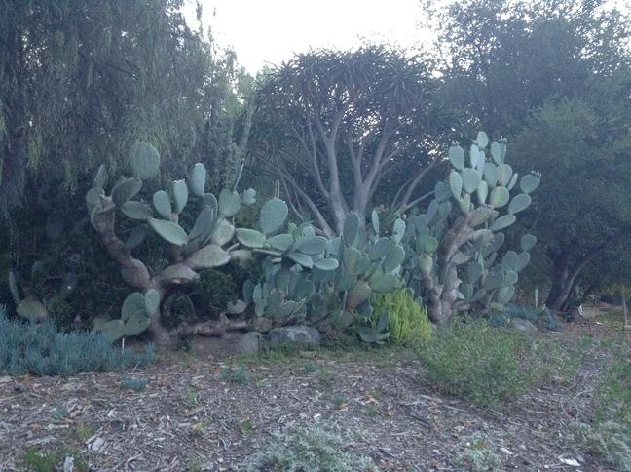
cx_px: 316
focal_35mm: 33
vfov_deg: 42.8
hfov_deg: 55.4
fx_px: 601
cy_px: 236
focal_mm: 3.3
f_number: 2.4
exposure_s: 1/25
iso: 250
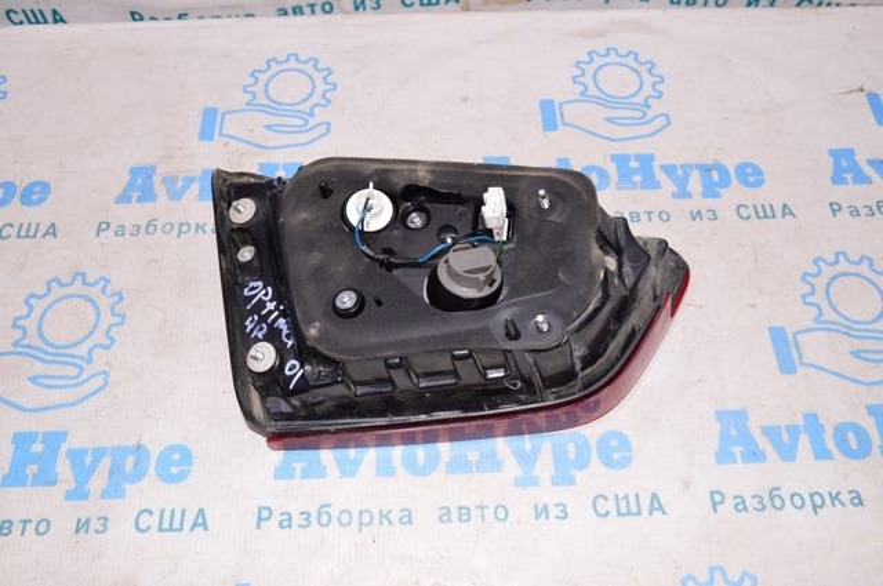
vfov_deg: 43.5
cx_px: 442
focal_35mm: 30
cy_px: 293
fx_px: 735
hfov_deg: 62.0
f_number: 8
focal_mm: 20
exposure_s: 1/200
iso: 1600
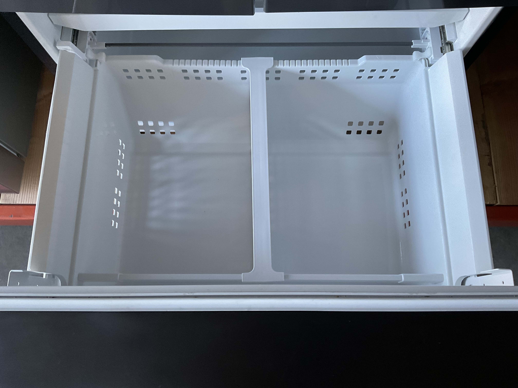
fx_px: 434
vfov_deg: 48.2
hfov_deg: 61.7
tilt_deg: -75.3
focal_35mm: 29
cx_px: 259
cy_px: 194
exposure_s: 1/60
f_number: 1.8
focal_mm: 3
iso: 100
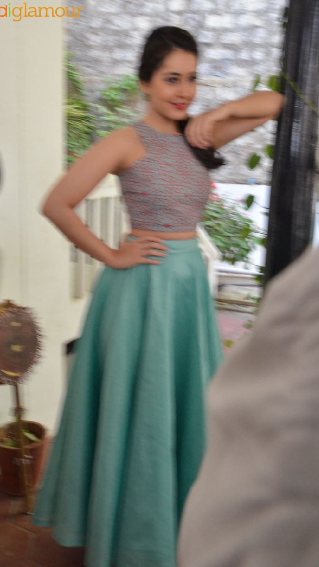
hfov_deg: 31.2
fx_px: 571
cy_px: 284
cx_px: 141
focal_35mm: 38
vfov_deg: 52.8
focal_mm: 24
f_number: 8
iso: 2000
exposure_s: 1/125
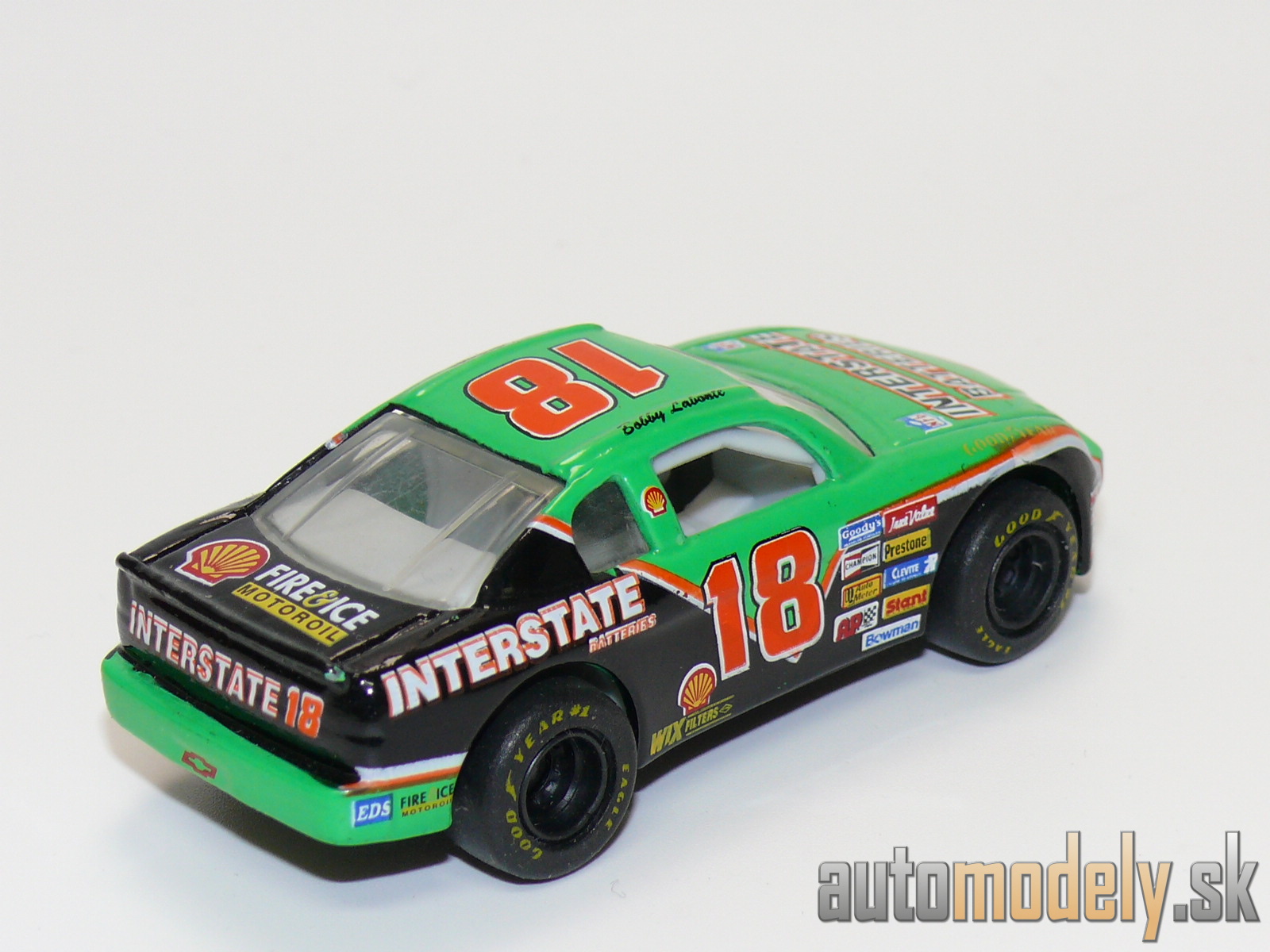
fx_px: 4256
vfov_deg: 12.8
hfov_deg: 17.0
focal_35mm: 116
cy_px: 476
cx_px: 635
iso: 100
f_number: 4
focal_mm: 14.3
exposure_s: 1/30
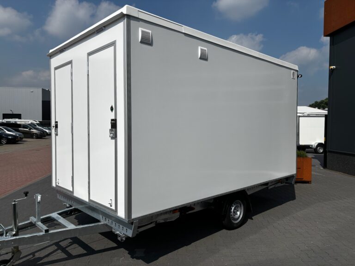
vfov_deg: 53.1
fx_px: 267
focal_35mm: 26
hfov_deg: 67.3
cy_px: 133
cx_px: 178
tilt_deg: -1.5
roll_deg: -0.6
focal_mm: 5.96
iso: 50
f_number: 1.6
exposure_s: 1/9091
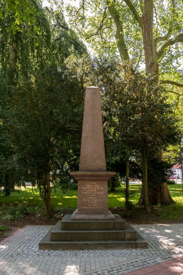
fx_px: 267
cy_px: 138
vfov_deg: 54.5
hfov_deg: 37.8
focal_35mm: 35
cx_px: 92
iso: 800
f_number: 5
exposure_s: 1/320
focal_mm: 23.4
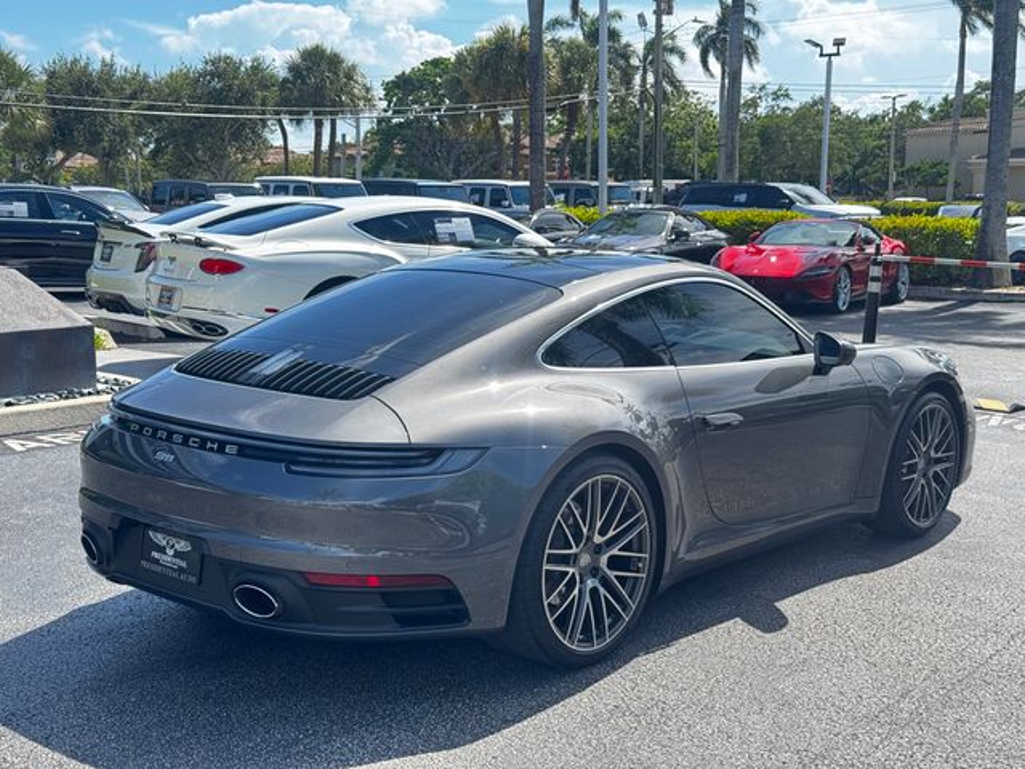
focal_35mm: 48
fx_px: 1421
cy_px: 384
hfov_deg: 39.7
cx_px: 512
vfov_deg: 30.3
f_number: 1.78
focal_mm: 6.76
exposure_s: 1/588
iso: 64
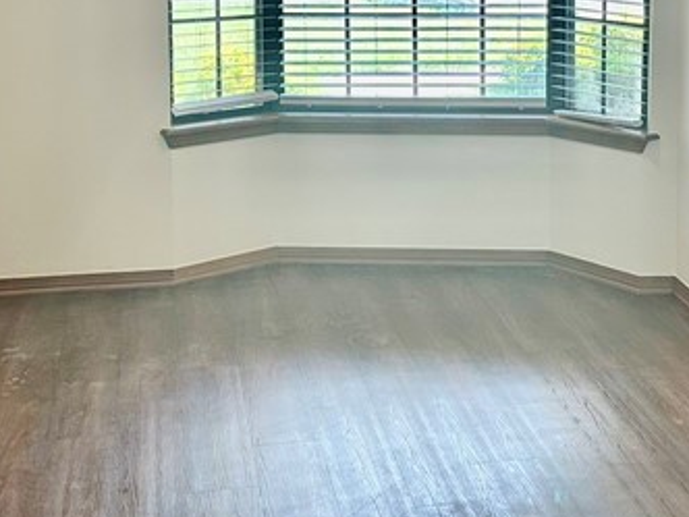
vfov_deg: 19.5
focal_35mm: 74
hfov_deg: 26.1
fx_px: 1473
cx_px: 477
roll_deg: -0.2
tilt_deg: -7.5
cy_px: 48
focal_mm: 6.86
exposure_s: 1/120
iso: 160
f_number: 1.78
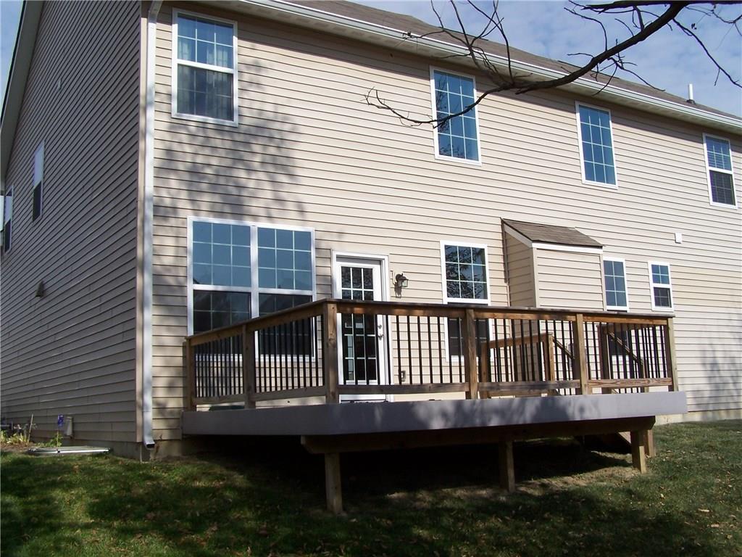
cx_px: 371
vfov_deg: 37.7
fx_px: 815
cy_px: 278
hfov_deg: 49.0
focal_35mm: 38
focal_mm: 6.3
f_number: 5.6
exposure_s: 1/750
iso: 80
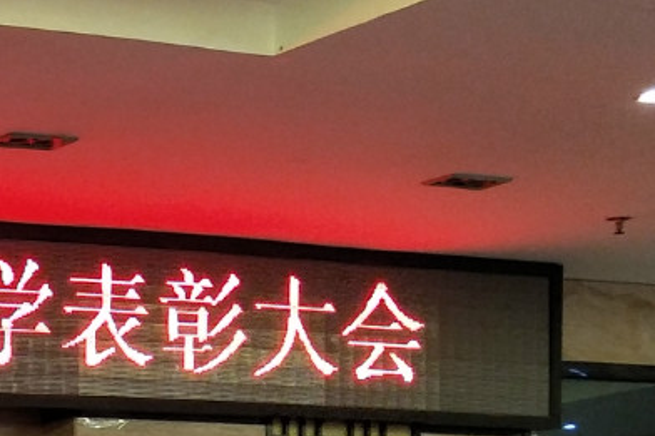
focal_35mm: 102
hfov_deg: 15.9
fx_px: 1855
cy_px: 708
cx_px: -642
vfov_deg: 12.6
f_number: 1.7
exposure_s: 1/33
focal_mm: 4.1
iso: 189
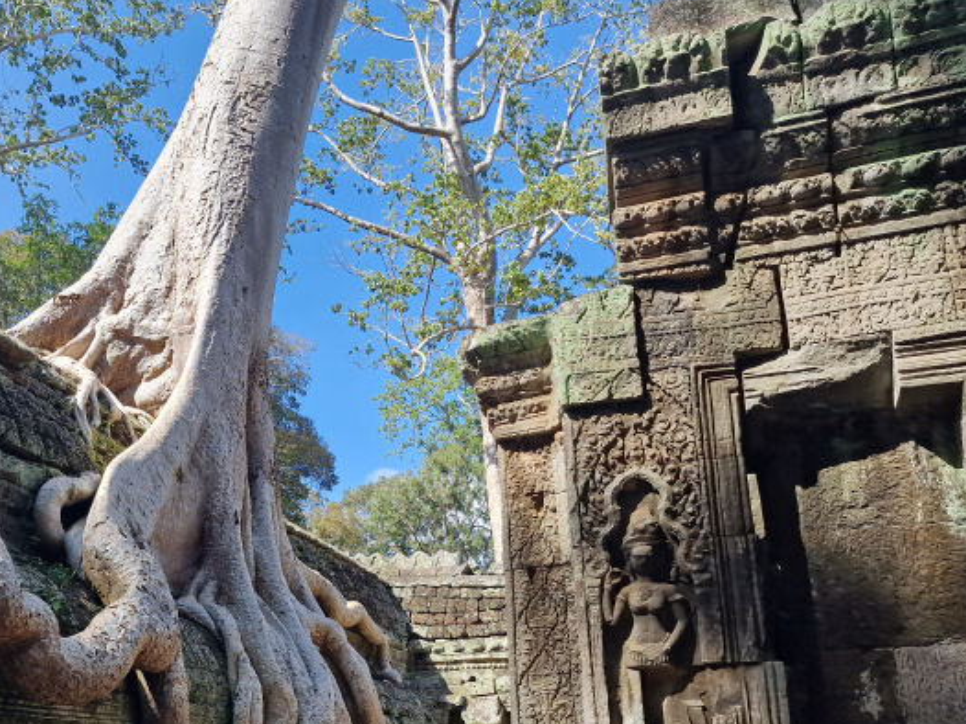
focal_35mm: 35
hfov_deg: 50.8
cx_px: 261
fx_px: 976
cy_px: 507
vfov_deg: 40.0
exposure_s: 1/358
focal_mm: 6.4
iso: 50
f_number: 1.8
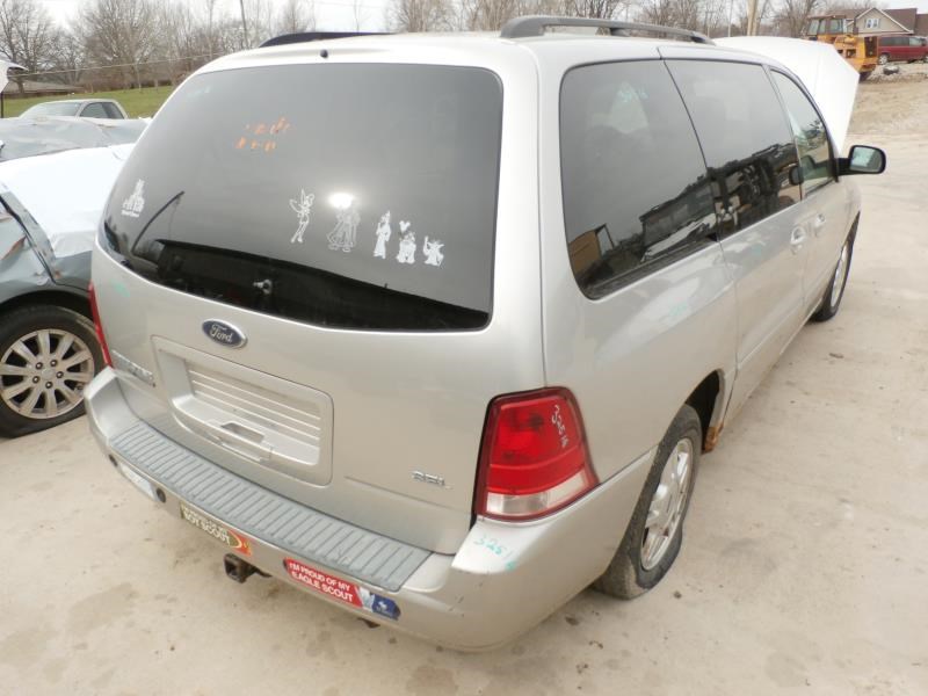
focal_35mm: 25
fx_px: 670
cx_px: 464
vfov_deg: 54.9
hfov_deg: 69.4
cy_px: 348
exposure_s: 1/500
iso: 100
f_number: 3
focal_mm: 4.5
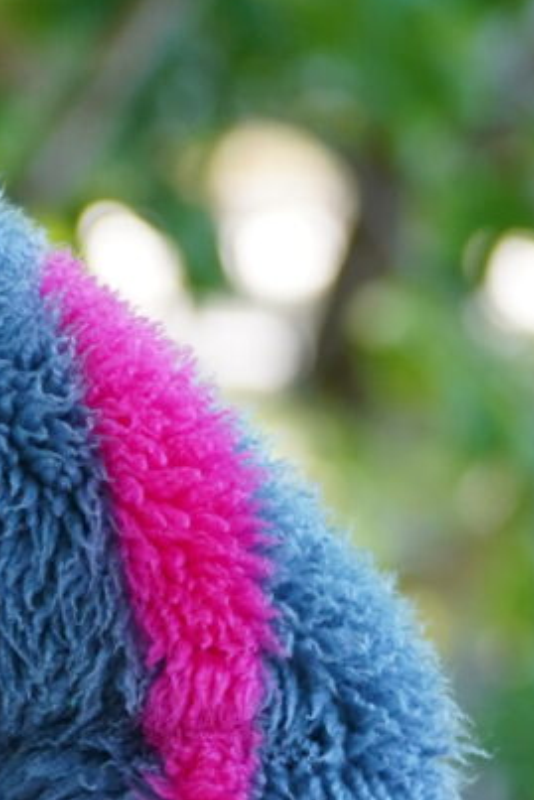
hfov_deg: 2.6
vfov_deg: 4.0
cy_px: 641
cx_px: -553
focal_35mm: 521
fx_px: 11581
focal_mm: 82
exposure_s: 1/320
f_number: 2.8
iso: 640
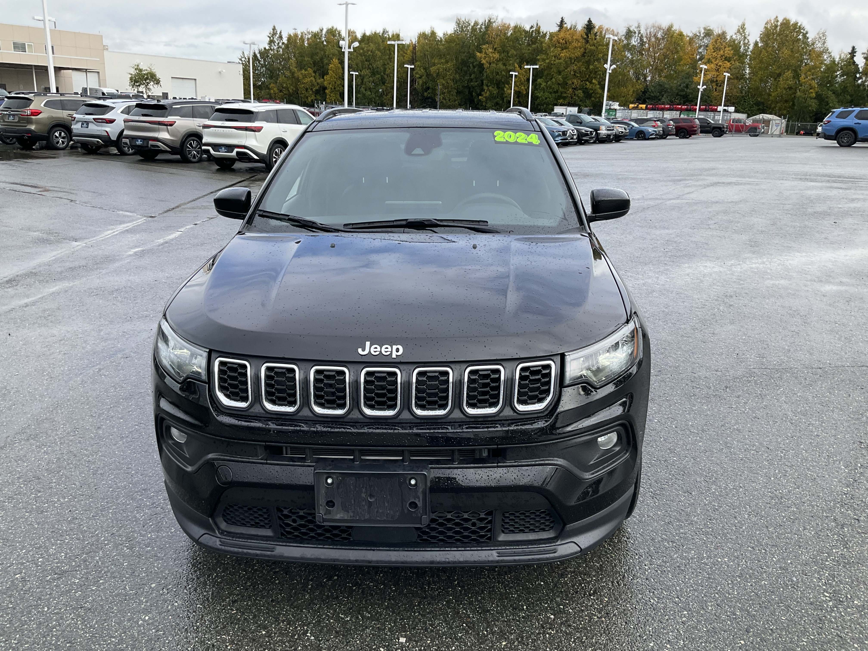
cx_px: 434
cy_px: 326
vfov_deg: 48.2
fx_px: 727
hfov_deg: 61.7
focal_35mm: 29
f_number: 1.8
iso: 25
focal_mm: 3
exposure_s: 1/469
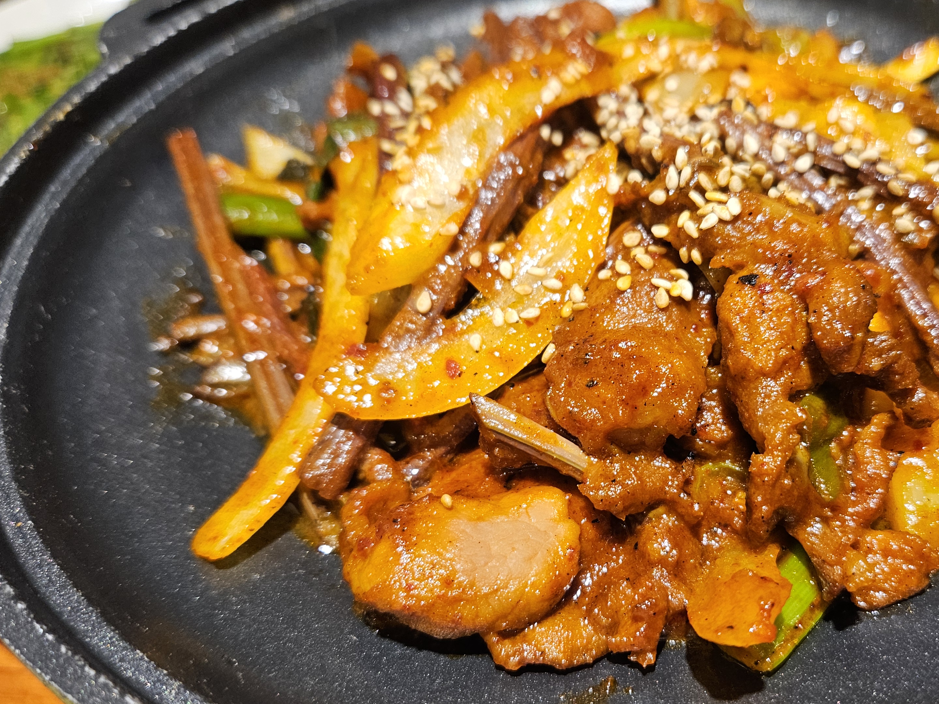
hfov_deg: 56.0
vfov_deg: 44.1
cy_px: 371
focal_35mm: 32
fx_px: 868
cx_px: 601
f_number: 1.8
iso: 200
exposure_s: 1/120
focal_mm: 5.4
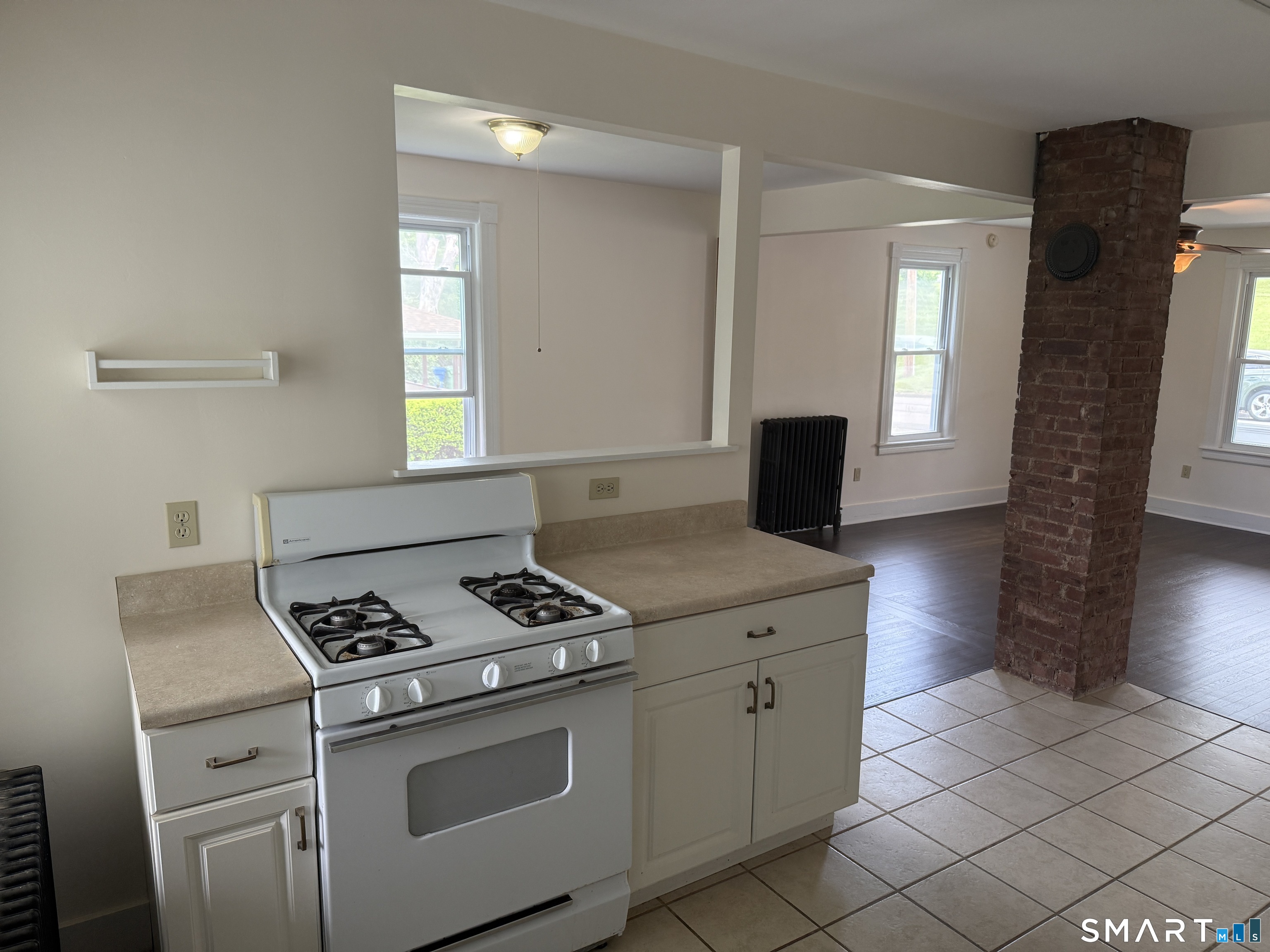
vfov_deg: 56.8
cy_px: 476
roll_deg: -0.8
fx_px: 881
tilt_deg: -9.9
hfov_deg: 71.6
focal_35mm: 24
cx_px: 635
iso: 200
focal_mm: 6.76
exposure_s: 1/120
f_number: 1.78
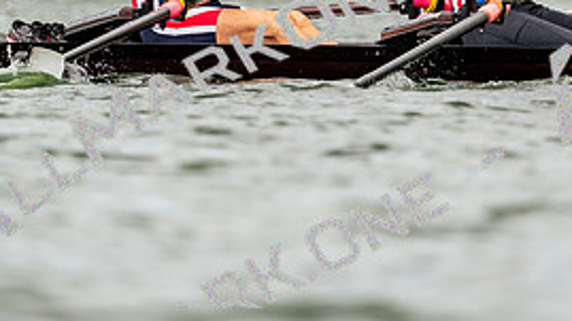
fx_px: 20541
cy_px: -56
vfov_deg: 0.9
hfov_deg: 1.6
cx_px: 368
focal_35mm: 1355
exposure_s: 1/2000
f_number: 6.3
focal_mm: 600
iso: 500
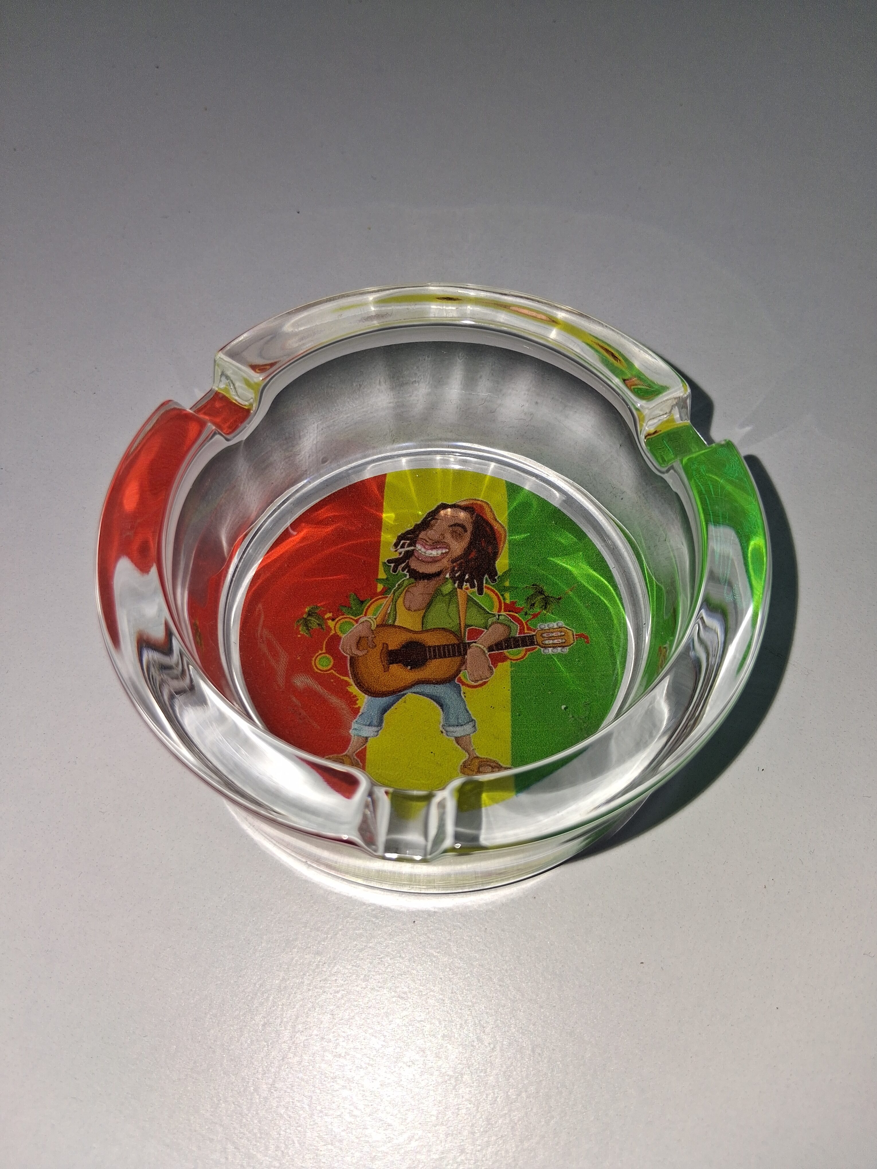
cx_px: 438
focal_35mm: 26
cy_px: 584
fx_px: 878
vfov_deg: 67.3
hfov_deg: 53.1
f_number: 1.8
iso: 25
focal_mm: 3.98
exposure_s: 1/121
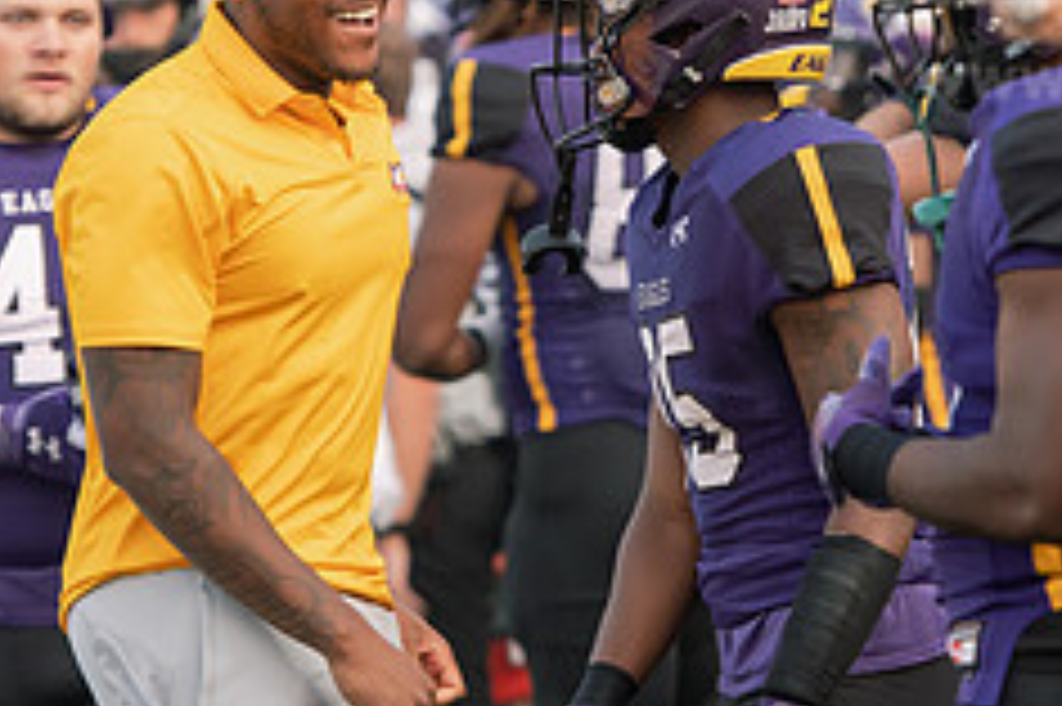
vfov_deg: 3.5
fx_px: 11615
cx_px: 711
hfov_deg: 5.2
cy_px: 173
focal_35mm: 394
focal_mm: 160
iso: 800
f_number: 4
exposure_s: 1/640
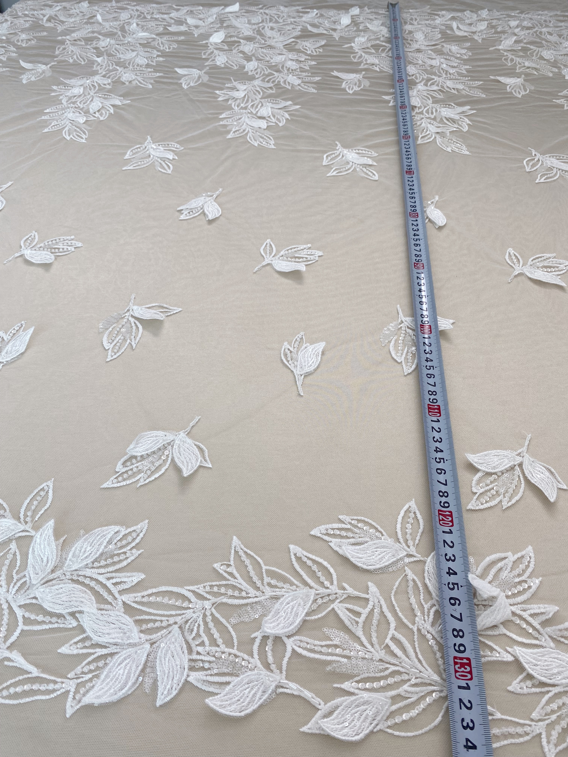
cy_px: 378
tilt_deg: -47.2
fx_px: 569
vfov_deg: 67.3
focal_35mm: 26
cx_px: 284
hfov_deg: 53.1
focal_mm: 4.25
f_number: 1.8
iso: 32
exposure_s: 1/251
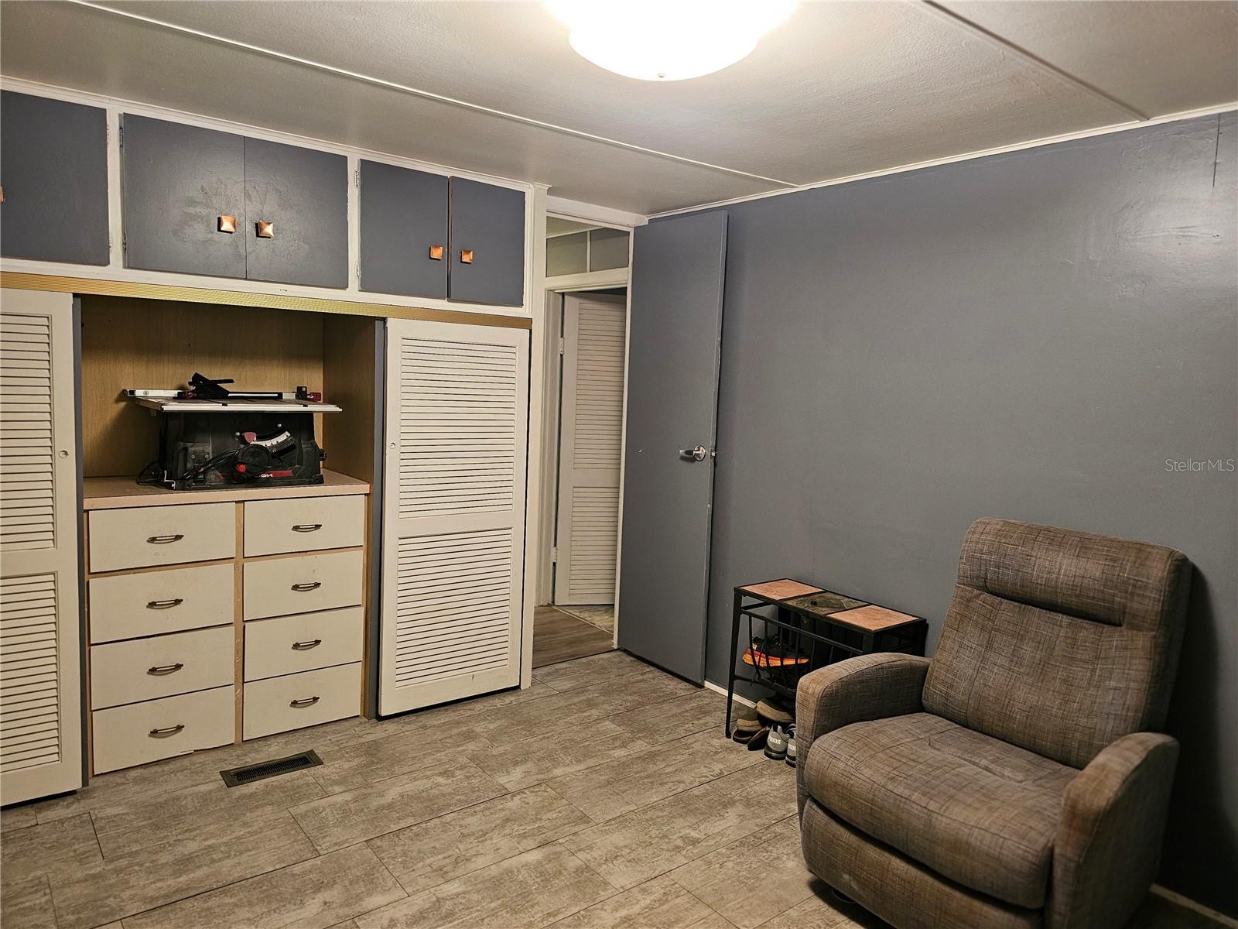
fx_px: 823
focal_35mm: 23
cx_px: 619
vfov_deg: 58.9
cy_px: 464
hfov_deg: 73.9
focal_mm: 6.3
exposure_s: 1/60
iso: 800
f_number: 1.7
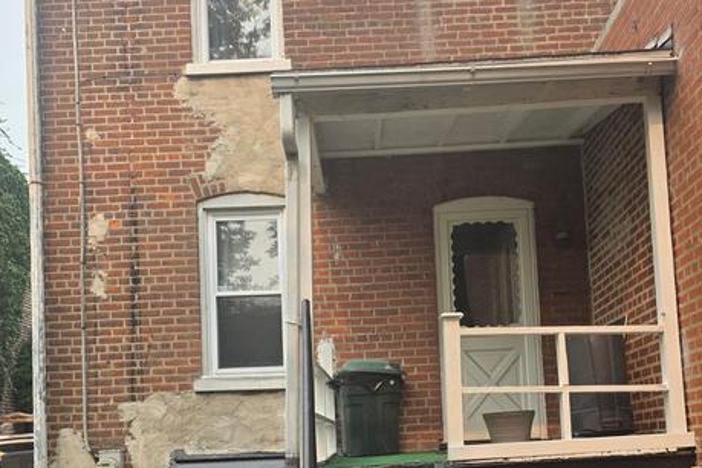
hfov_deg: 48.5
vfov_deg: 32.4
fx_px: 780
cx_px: 362
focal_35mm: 40
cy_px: 379
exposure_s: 1/2157
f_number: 1.7
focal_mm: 6.3
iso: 80
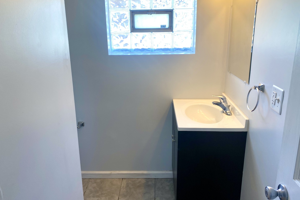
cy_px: 90
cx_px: 149
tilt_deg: -13.4
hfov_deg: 65.5
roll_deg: +0.1
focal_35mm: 28
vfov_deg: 46.3
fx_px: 233
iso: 100
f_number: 1.8
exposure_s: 1/120
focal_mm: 4.25
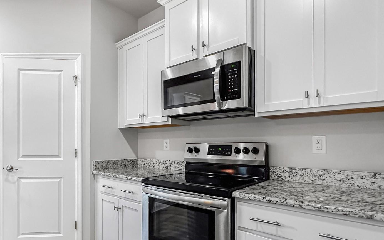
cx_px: 155
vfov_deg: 54.7
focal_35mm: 22
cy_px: 142
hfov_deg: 78.8
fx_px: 230
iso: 250
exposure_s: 1/60
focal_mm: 2.22
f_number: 2.2
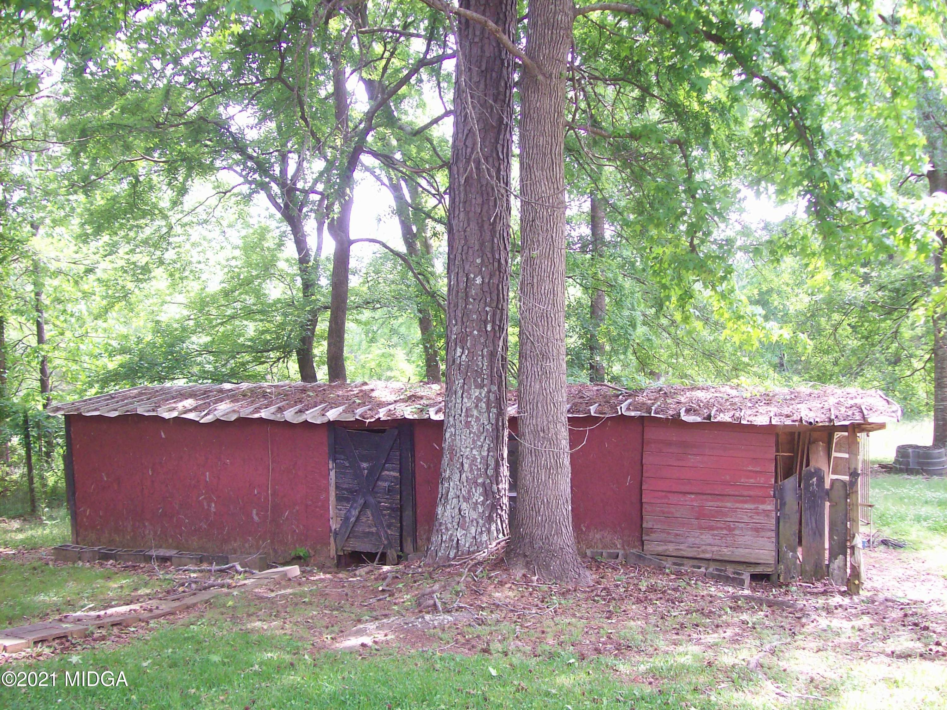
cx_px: 474
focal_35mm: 36
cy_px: 355
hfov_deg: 51.4
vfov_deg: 39.6
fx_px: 984
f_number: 2.7
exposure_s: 1/66.6
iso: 80
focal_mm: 6
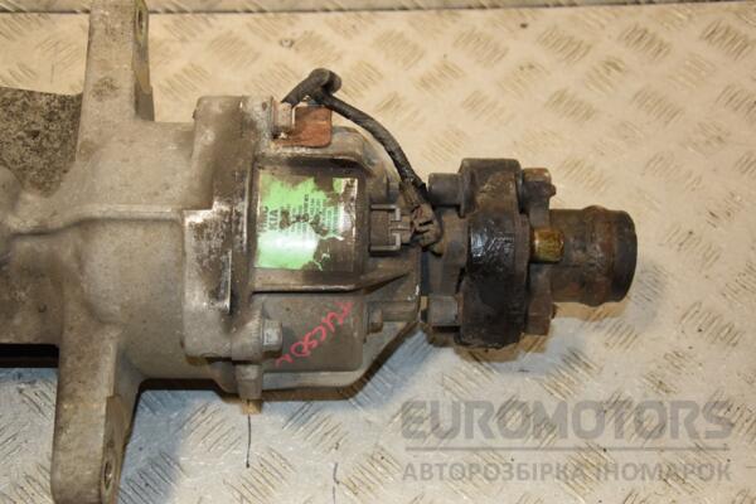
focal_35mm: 48
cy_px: 252
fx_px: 1008
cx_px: 378
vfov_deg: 28.1
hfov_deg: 41.1
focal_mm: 32
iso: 800
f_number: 5.6
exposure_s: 1/200
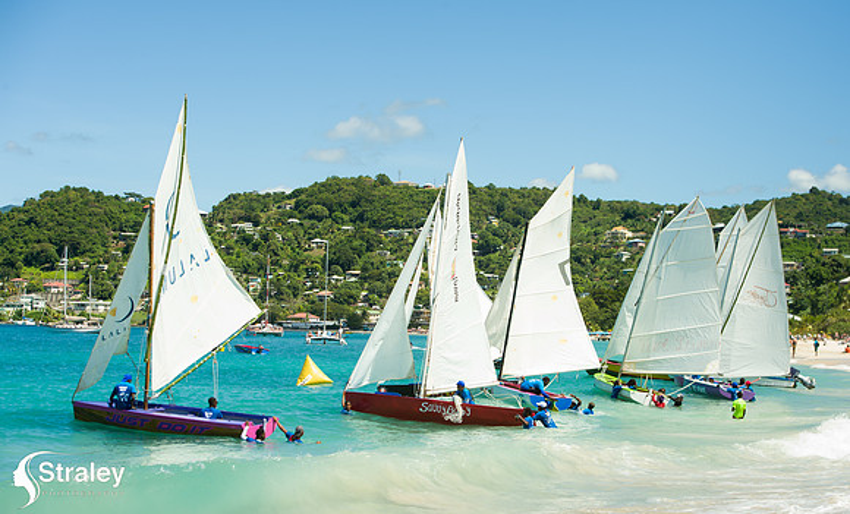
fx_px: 1705
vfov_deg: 17.1
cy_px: 292
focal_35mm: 74
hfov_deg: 28.0
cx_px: 439
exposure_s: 1/200
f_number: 8
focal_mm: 70
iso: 100
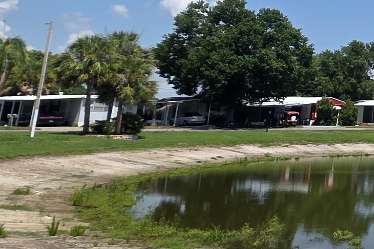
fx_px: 634
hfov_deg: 23.8
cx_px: 600
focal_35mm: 61
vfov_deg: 21.1
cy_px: -29
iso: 40
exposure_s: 1/2969
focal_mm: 2.2
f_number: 1.9
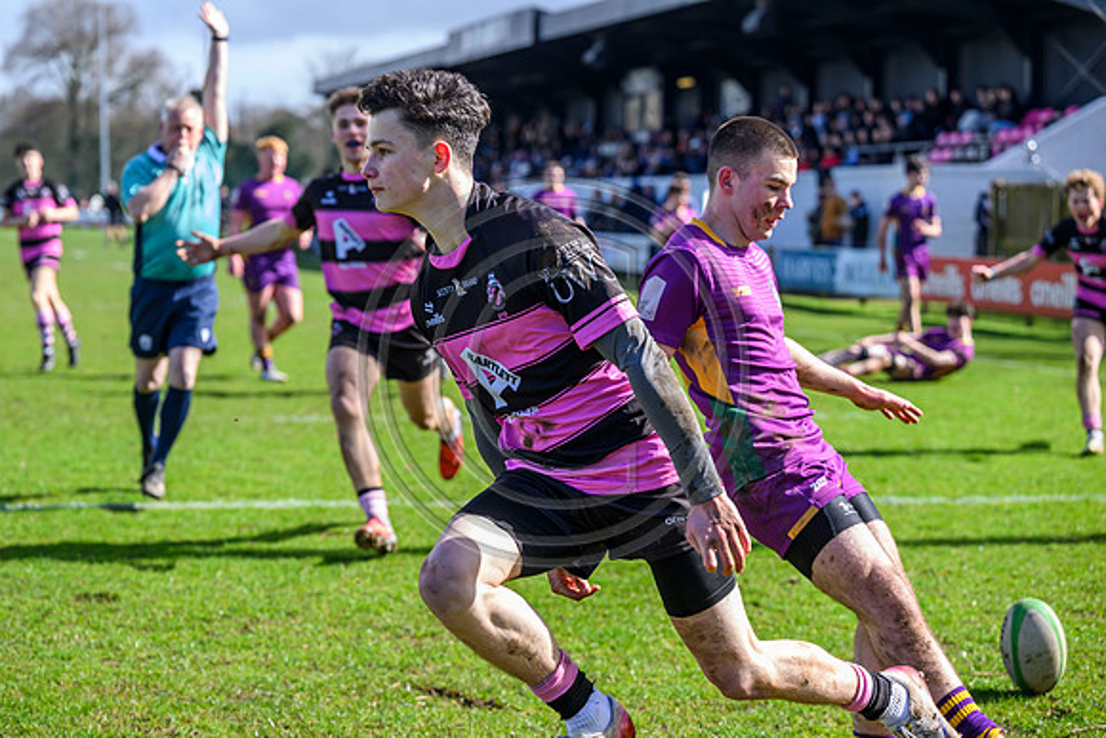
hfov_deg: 25.1
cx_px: 553
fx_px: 2489
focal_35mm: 81
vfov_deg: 16.9
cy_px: 369
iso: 640
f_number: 3.5
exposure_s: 1/2000
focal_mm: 81
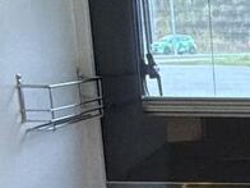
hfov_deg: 17.0
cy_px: 252
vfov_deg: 13.8
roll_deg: +0.4
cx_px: 388
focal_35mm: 103
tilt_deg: -16.2
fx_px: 744
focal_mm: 2.22
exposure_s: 1/60
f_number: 2.2
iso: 640
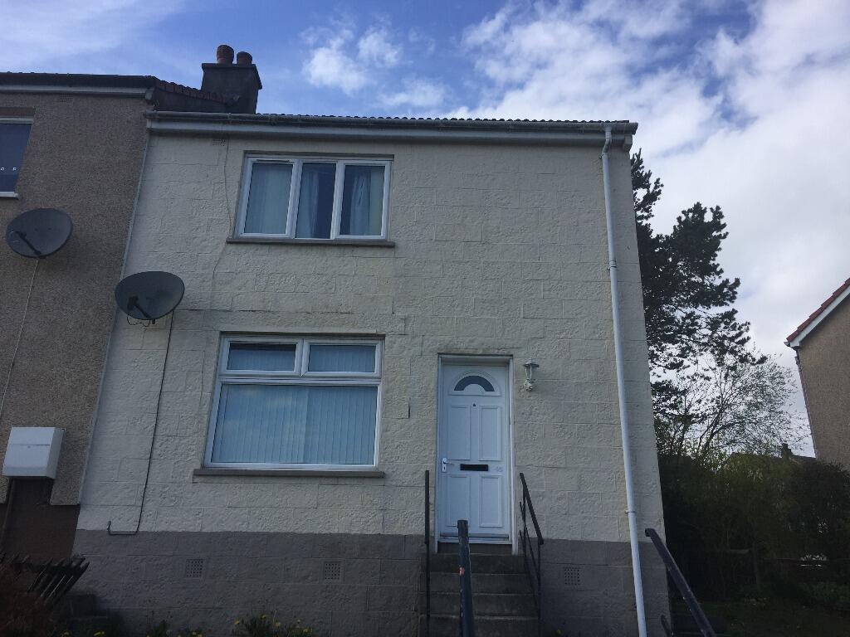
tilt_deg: +19.3
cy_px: 318
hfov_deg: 61.7
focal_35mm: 29
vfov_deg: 48.2
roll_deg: -2.3
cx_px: 425
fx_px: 712
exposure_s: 1/2198
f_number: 2.2
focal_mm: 4.15
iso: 32
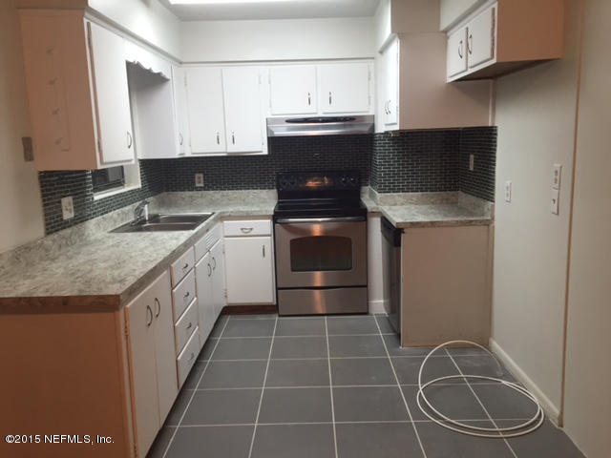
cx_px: 306
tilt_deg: -9.7
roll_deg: +1.5
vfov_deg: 48.2
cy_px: 229
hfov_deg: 61.7
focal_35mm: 29
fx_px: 512
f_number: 2.2
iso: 64
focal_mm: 4.15
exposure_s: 1/30
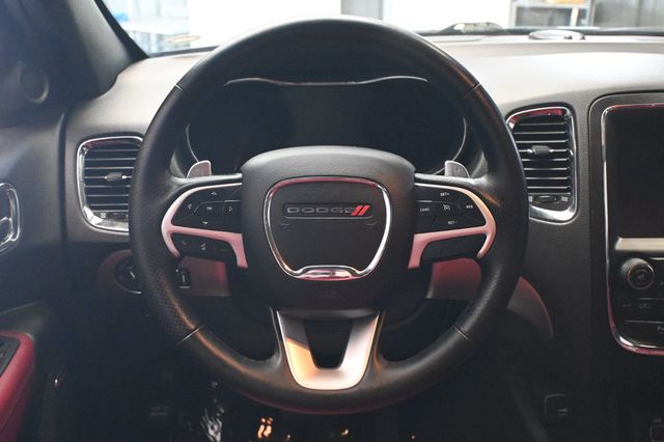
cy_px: 221
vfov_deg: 35.5
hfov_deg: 51.3
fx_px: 691
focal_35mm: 38
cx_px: 332
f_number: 4.2
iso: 5600
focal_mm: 25
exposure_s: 1/60
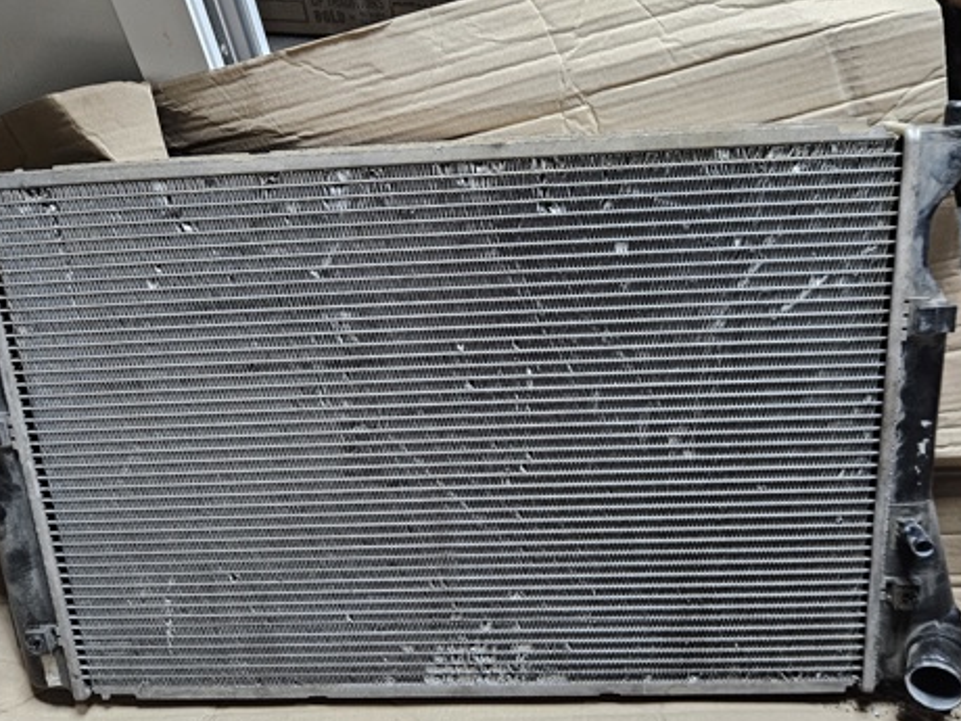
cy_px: 349
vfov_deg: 44.2
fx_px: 888
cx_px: 470
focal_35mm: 32
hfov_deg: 56.8
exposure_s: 1/100
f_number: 1.8
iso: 800
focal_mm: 5.4
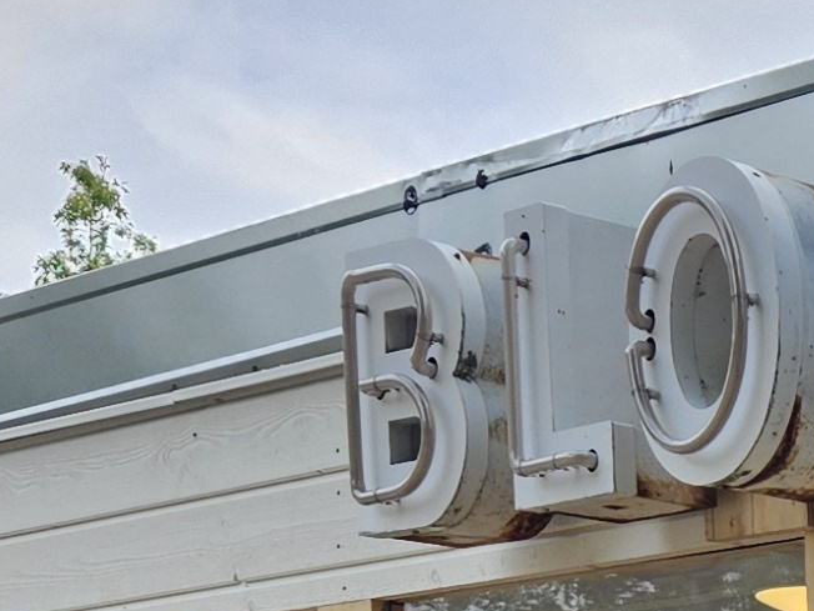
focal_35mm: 141
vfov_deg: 9.5
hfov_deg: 12.3
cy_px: 1403
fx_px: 3316
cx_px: 1668
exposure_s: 1/388
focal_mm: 5.4
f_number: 1.8
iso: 25
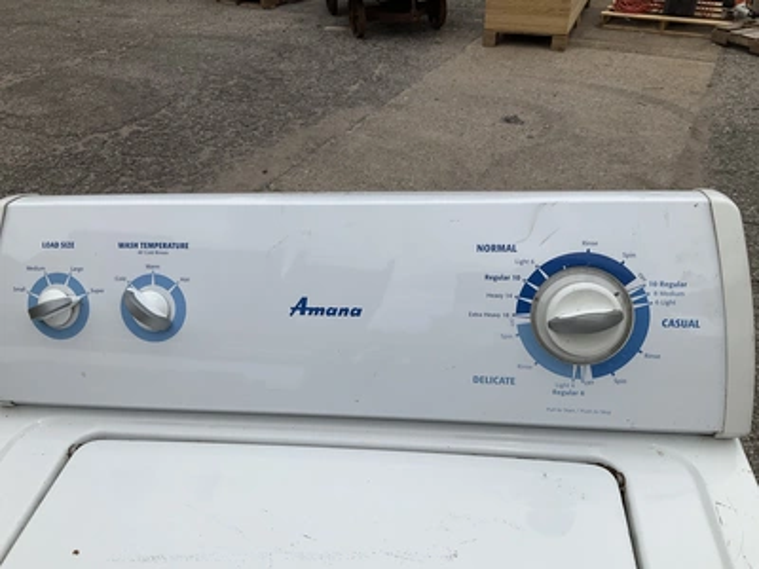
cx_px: 380
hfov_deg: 61.7
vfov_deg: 48.2
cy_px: 284
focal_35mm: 29
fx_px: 636
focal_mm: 3
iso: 25
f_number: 1.8
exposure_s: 1/3788
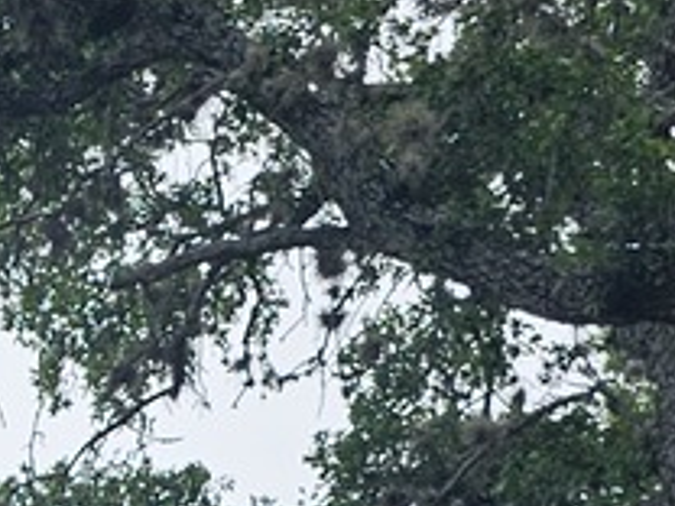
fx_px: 3100
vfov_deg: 8.2
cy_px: 1404
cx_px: -503
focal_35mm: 159
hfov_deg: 11.6
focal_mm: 6.3
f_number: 1.7
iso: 10
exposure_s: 1/480
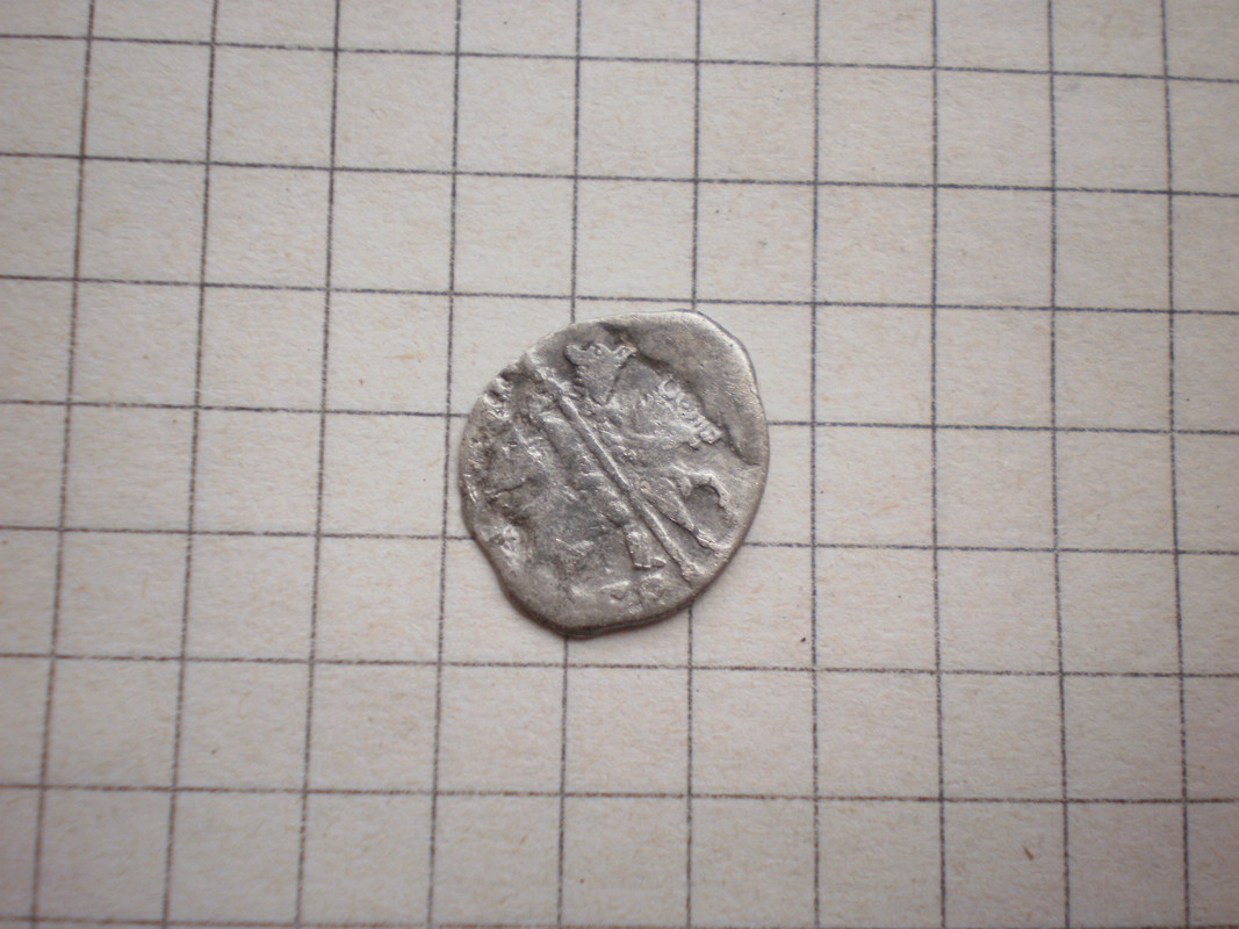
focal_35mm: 42
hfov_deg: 44.8
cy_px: 464
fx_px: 1503
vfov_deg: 34.3
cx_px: 620
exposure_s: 1/125
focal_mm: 7.4
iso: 100
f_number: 3.5
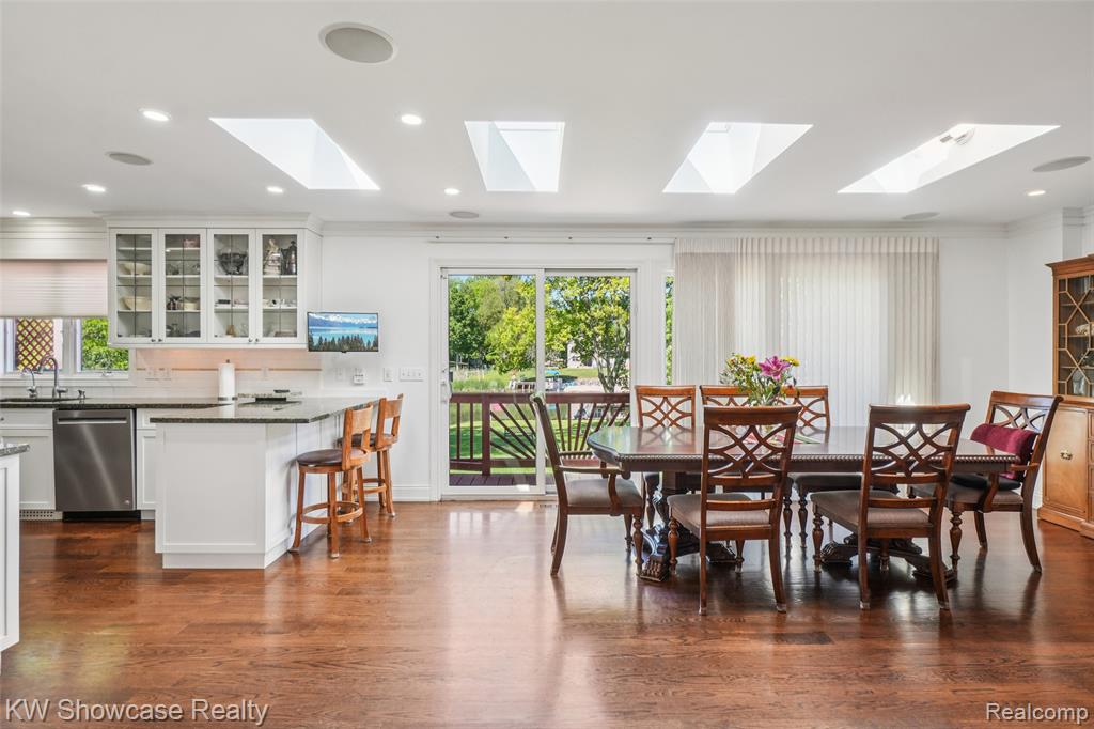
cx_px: 547
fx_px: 547
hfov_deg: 90.0
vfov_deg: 67.3
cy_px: 364
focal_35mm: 18
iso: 200
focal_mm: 12
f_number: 8
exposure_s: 1/30
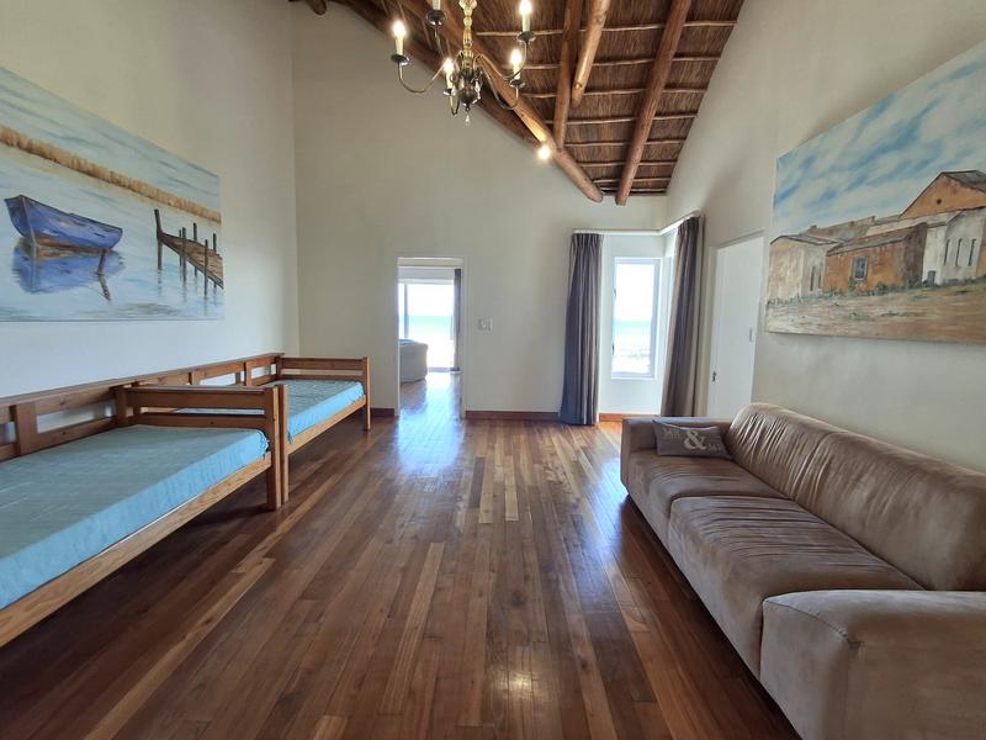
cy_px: 370
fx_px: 456
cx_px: 493
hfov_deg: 94.5
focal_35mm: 16
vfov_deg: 78.1
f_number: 2.2
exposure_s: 1/40
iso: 40
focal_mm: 1.64
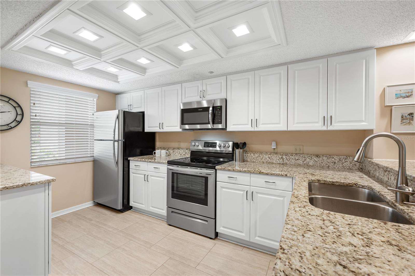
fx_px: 173
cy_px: 138
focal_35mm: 15
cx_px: 208
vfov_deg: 77.2
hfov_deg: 100.5
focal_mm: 15
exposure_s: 1/15
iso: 400
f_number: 7.1
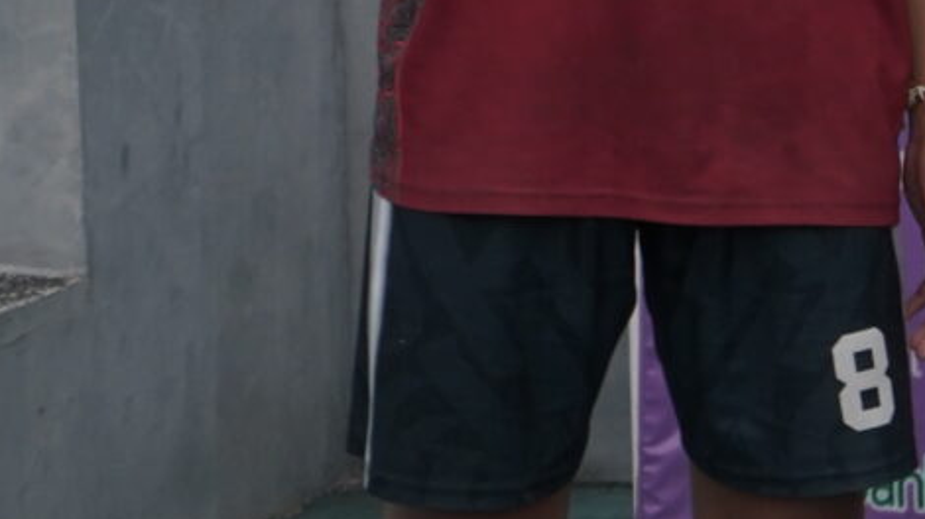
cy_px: -17
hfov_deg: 11.3
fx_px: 4144
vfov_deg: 7.1
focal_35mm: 169
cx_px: 1937
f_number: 4
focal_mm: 37
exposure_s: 1/125
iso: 800
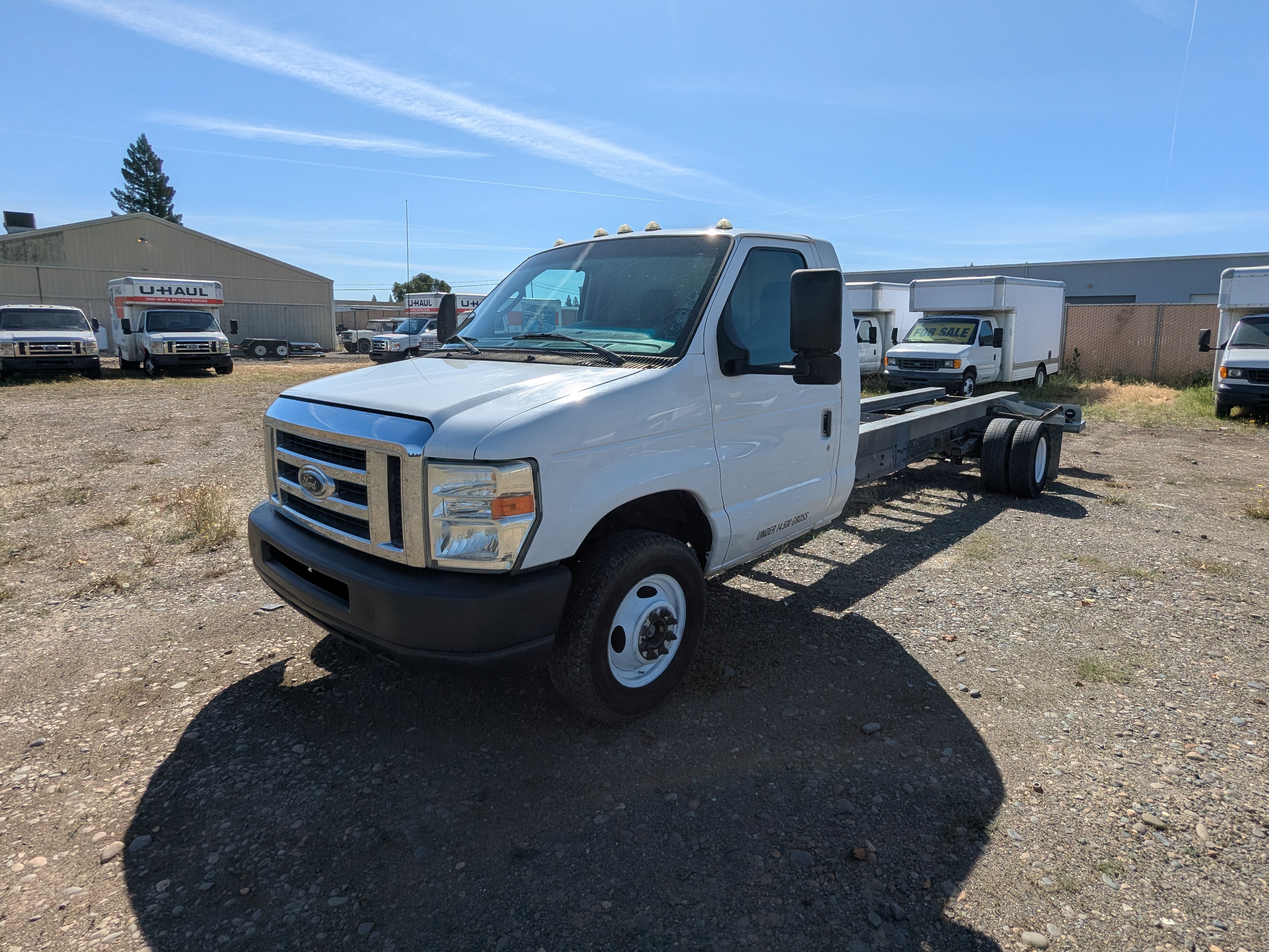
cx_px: 706
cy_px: 427
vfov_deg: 71.4
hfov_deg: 87.4
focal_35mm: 18
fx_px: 660
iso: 50
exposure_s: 1/3096
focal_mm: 2.35
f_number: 2.2
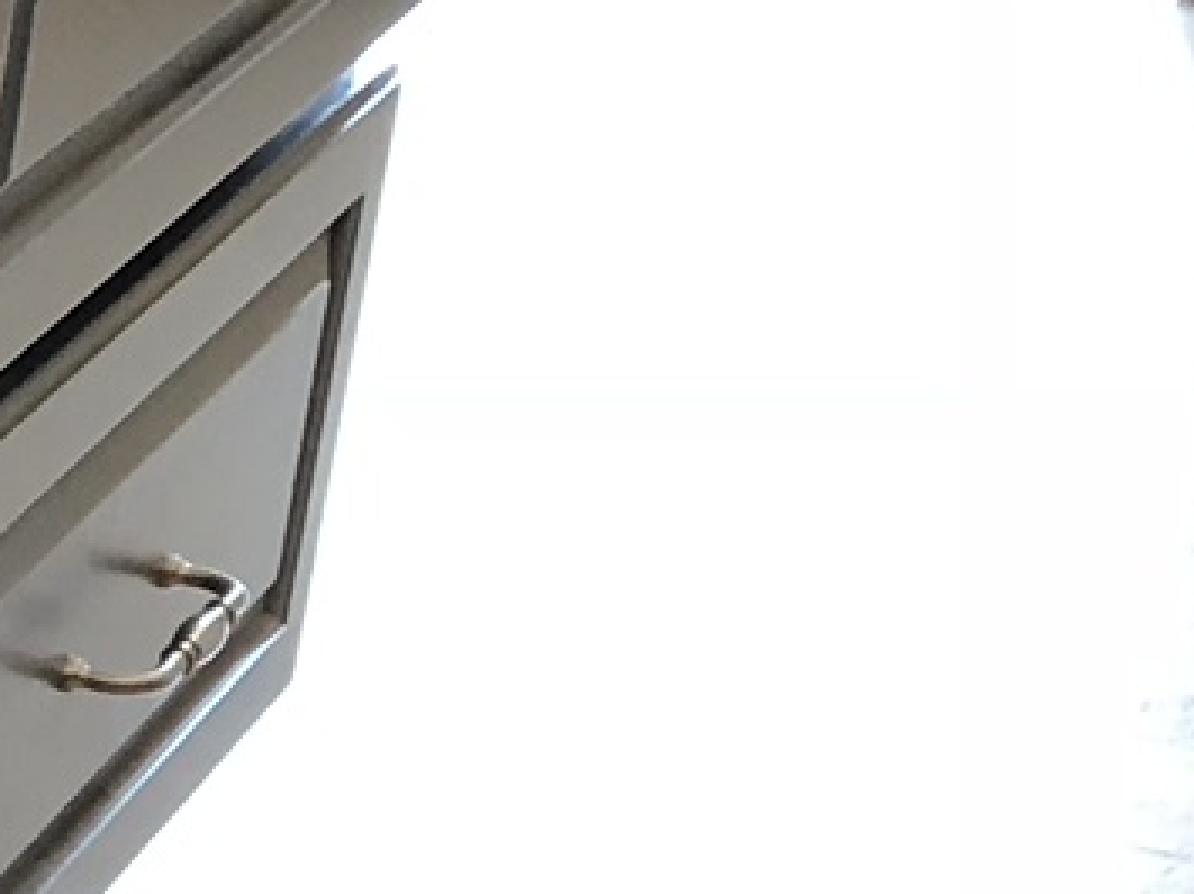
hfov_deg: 10.4
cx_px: -1724
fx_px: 5584
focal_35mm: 162
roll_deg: -1.6
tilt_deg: -28.3
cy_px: 1225
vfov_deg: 9.0
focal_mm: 3.99
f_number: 1.8
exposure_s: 1/30
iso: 40
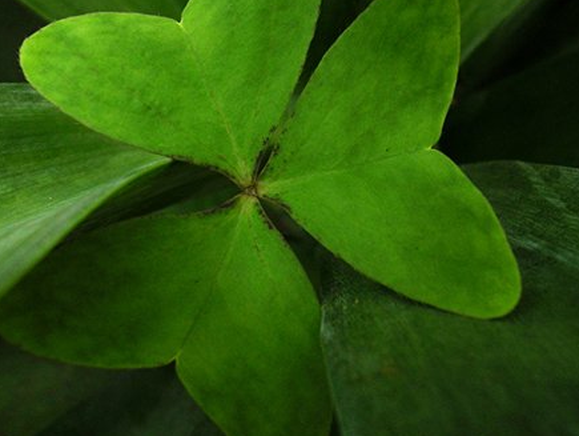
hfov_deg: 39.6
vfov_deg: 30.2
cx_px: 294
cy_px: 174
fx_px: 804
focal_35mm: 48
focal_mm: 5.8
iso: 50
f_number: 2.8
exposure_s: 1/174
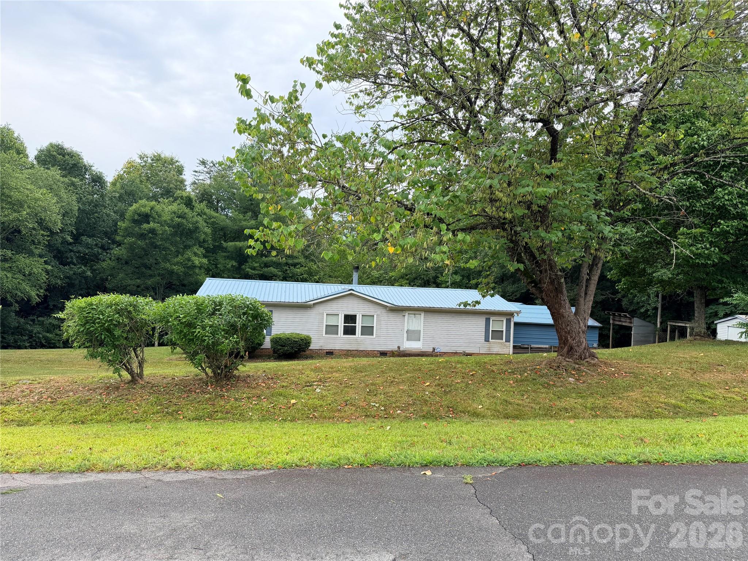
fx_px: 519
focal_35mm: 24
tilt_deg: -1.1
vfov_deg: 56.8
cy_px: 280
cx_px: 374
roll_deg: -2.6
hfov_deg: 71.6
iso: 100
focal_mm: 6.76
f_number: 1.78
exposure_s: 1/2169
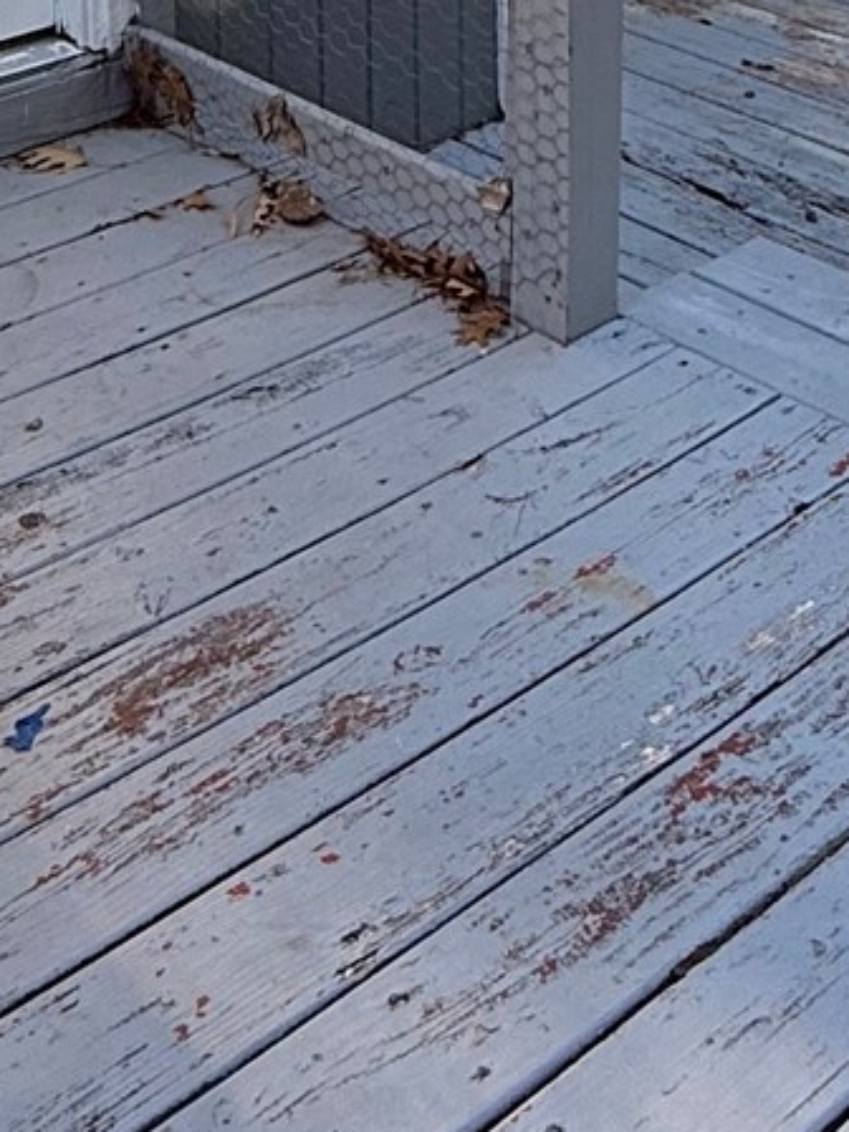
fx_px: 2093
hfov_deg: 22.9
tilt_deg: -4.7
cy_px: -510
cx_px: 313
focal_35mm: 64
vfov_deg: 24.4
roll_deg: +0.8
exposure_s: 1/323
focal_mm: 2.22
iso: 64
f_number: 2.2
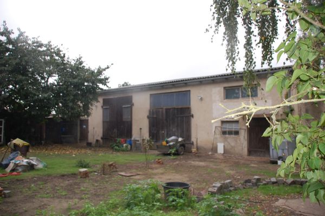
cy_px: 108
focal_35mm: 27
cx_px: 162
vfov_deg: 47.9
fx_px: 244
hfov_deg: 67.4
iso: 400
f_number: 3.5
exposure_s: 1/320
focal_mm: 18
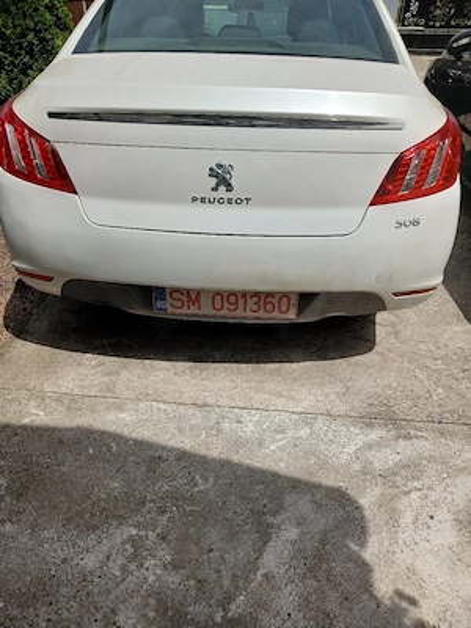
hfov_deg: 51.4
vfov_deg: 65.3
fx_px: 490
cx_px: 236
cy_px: 314
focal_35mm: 27
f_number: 1.8
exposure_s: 1/833
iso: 20
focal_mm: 3.98
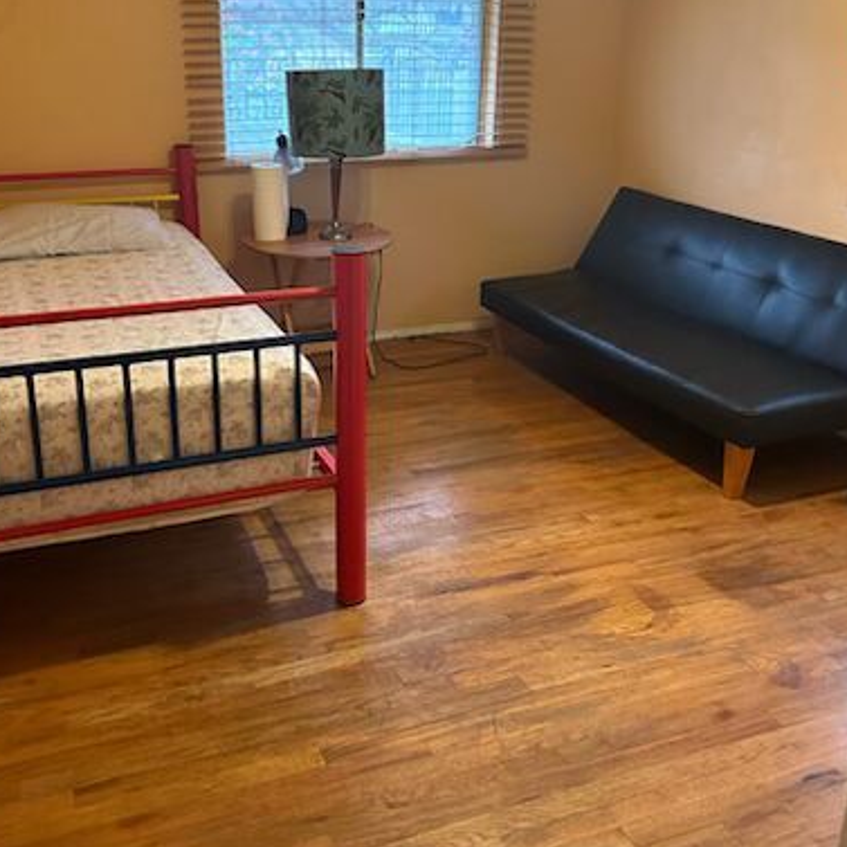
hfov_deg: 46.0
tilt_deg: -19.8
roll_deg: -1.2
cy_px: 384
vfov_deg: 46.0
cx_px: 400
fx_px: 997
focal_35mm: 36
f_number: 1.78
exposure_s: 1/60
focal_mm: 6.86
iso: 800
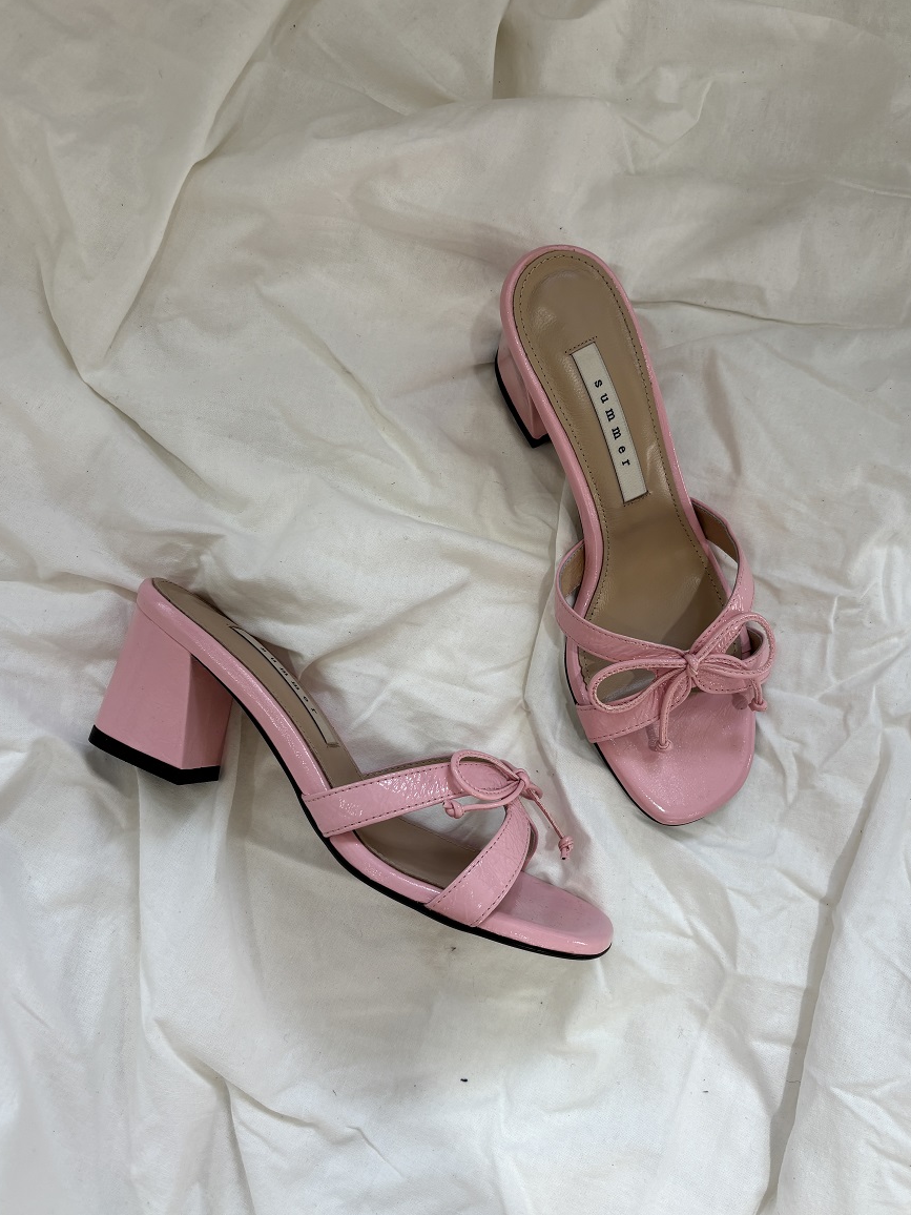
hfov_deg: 51.4
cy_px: 609
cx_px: 450
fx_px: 947
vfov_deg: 65.3
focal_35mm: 27
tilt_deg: -81.7
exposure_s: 1/120
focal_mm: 5.96
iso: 40
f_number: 1.6
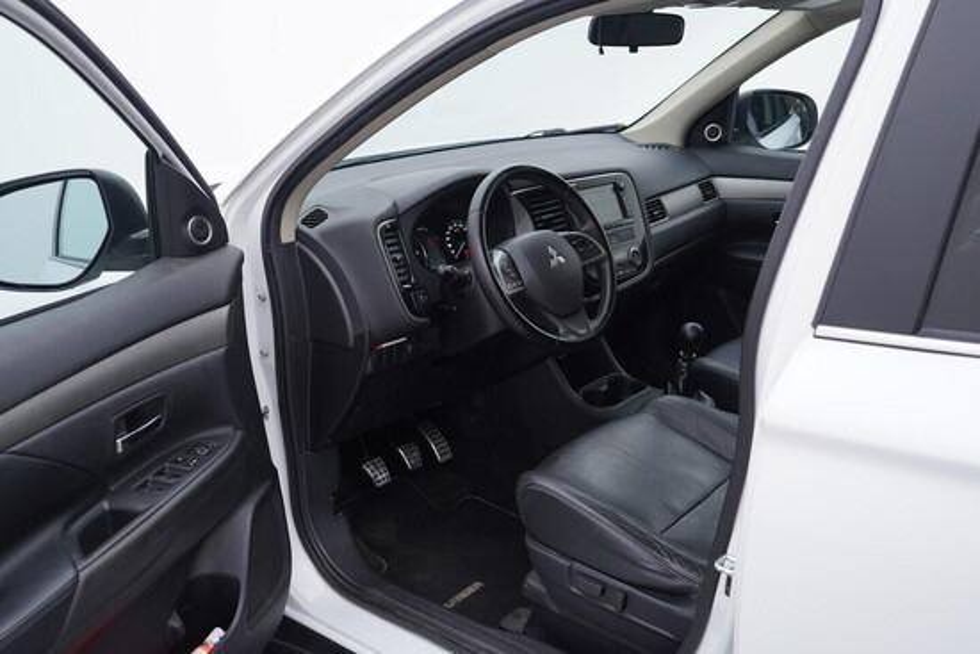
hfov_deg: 53.1
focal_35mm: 36
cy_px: 327
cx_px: 490
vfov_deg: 36.9
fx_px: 980
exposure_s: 1/60
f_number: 3.5
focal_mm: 24
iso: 125
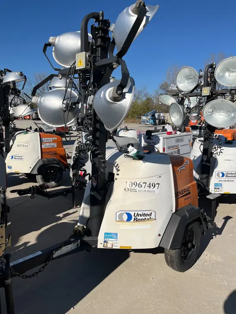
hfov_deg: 53.1
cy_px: 157
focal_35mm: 26
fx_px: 236
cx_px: 118
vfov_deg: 67.3
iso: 50
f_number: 1.6
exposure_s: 1/6494
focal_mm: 5.1
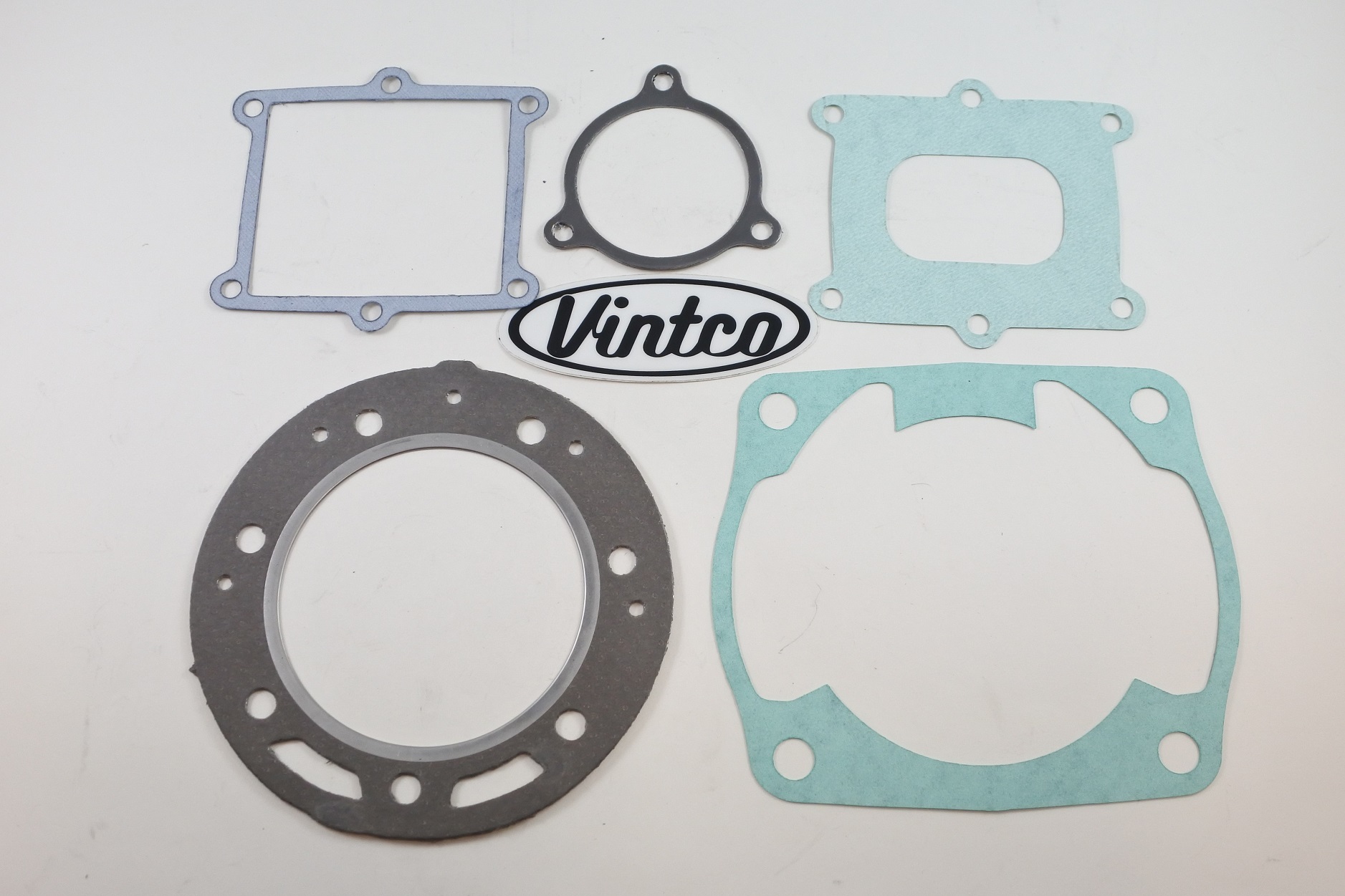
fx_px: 1270
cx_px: 672
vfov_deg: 38.9
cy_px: 448
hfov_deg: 55.8
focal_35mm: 34
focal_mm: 12.6
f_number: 3.8
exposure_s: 1/160
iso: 400
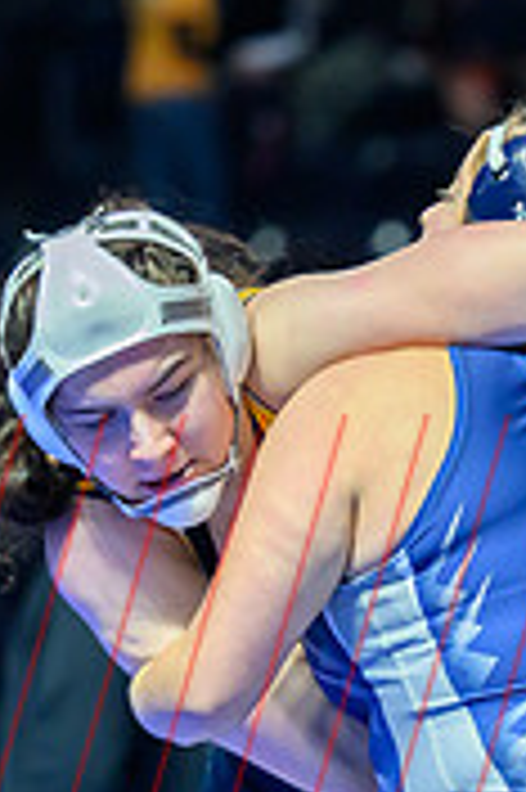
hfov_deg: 3.1
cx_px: 478
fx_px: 9815
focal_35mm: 447
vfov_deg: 4.6
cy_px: 888
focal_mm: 115
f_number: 2.8
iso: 4000
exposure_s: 1/640
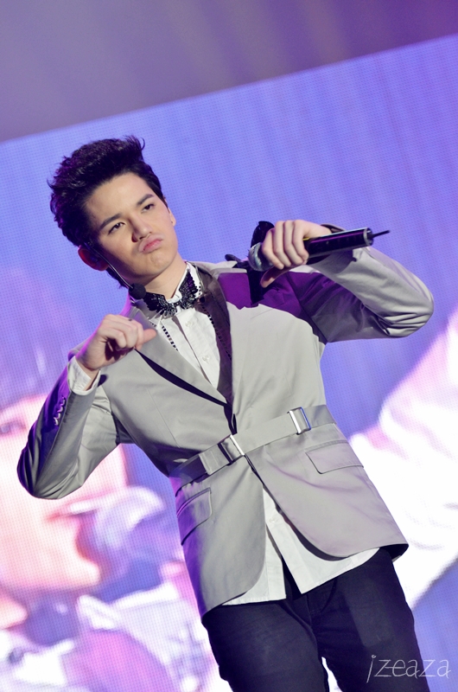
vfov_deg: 8.1
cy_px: 346
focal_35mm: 255
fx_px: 4887
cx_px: 229
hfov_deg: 5.4
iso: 1000
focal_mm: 170
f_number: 5.6
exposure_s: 1/100
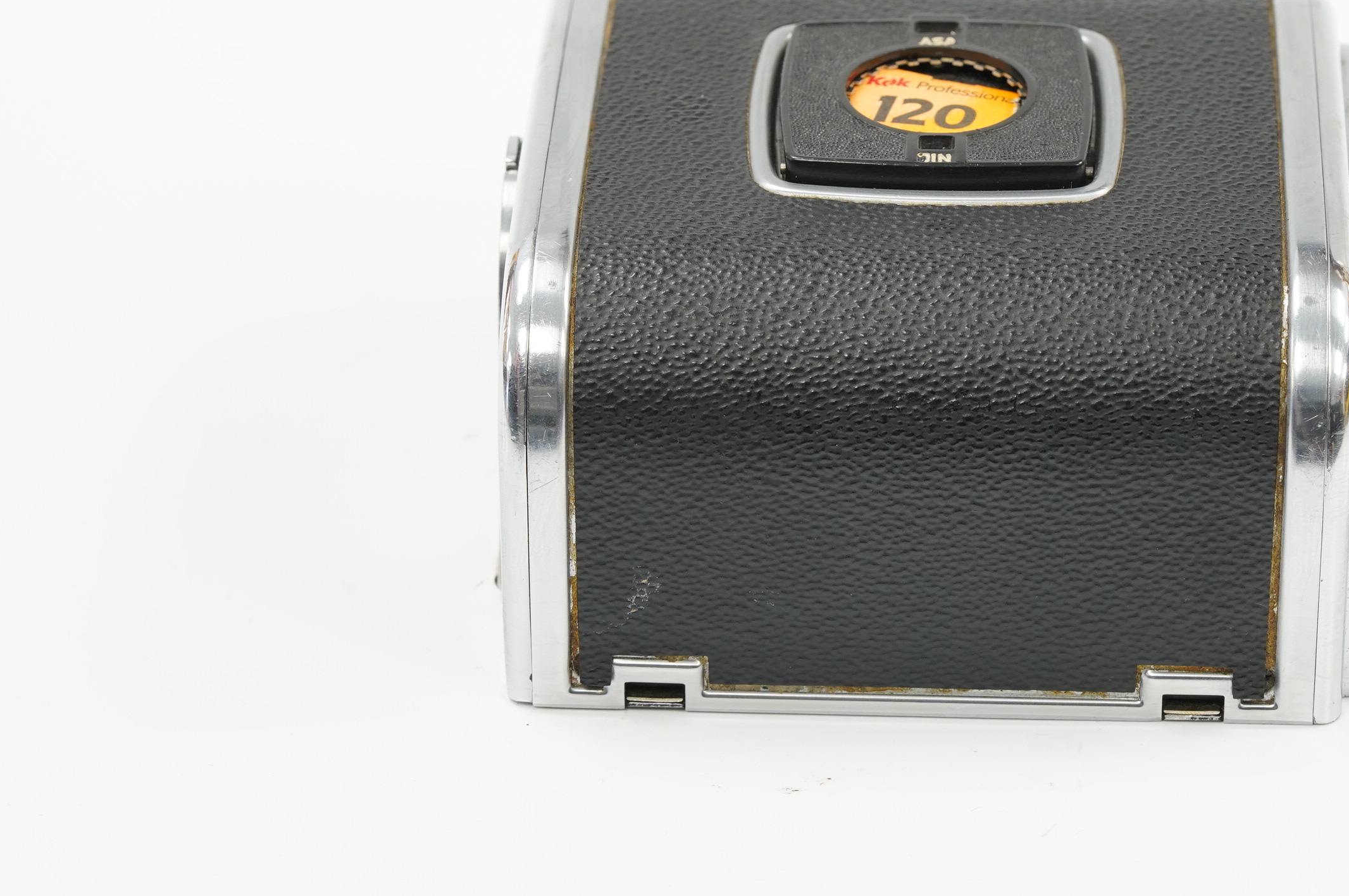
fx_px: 4754
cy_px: 327
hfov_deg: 16.1
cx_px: 942
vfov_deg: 10.8
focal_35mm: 127
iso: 1000
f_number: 11
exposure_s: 1/10
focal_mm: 90
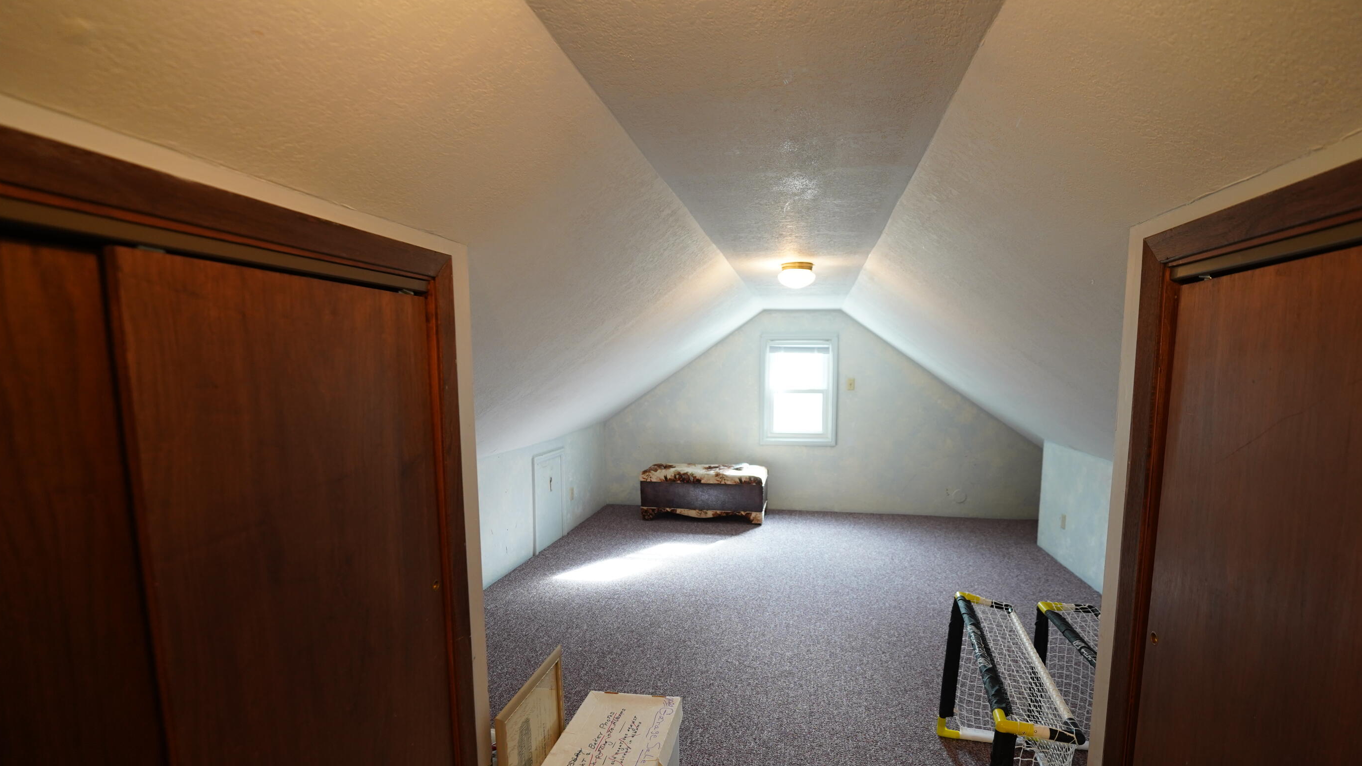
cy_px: 437
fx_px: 607
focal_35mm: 17
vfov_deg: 64.2
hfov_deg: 96.5
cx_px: 713
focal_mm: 14.7
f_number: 2.8
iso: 1000
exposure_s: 1/30
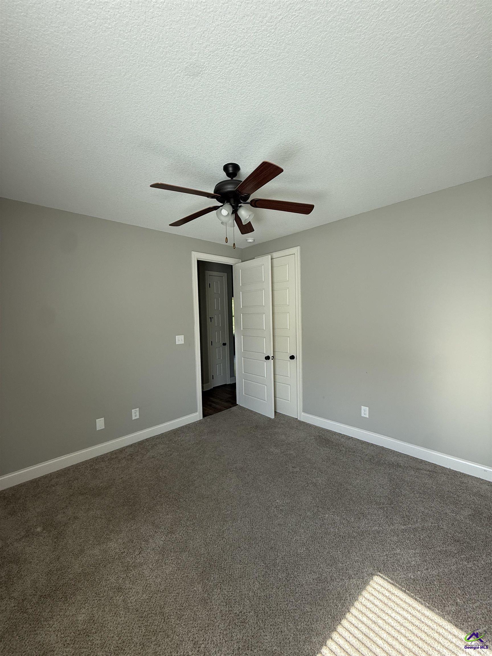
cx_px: 246
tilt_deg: -1.5
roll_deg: +1.2
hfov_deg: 85.7
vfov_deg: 102.1
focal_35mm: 14
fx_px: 265
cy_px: 328
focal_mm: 2.22
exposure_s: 1/99
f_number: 2.2
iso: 100
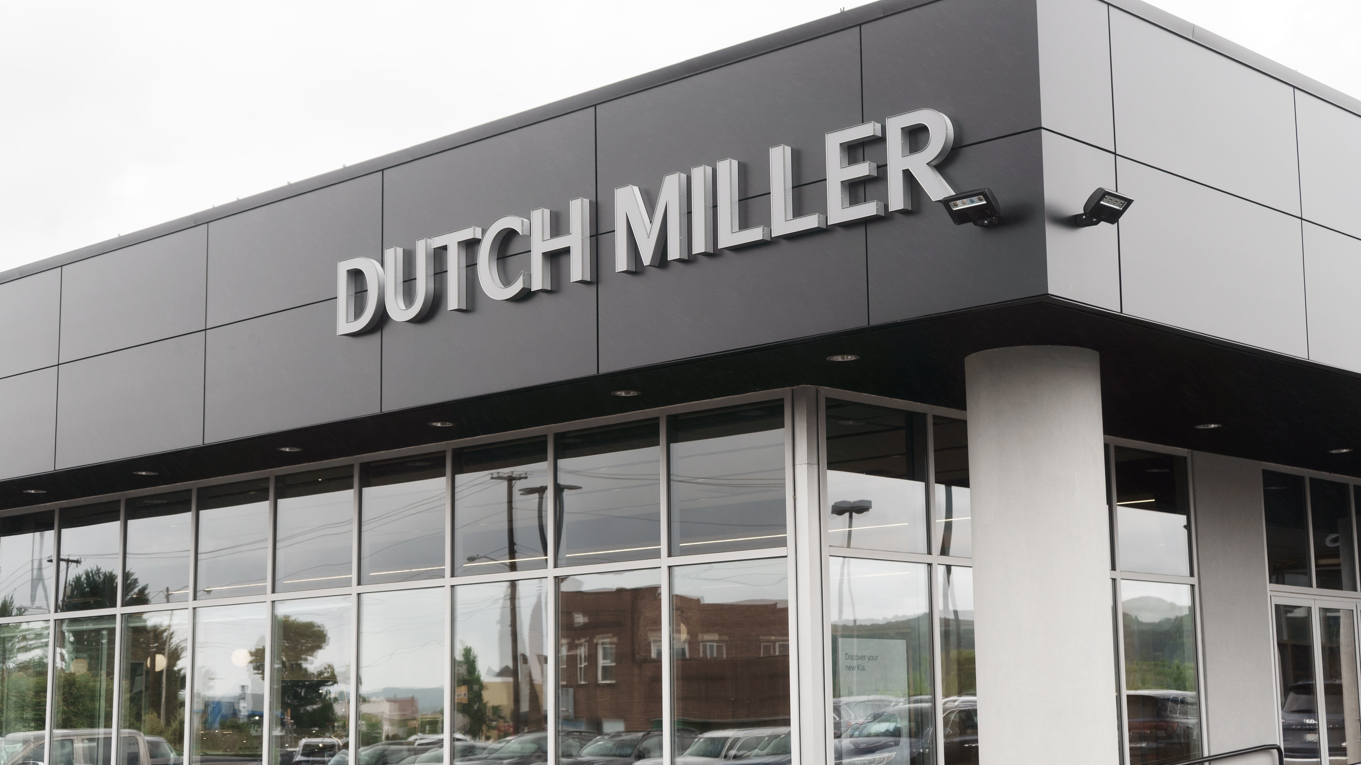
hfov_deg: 37.8
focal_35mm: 55
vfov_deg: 21.8
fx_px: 1985
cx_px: 683
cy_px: 350
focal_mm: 52
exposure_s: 1/125
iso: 125
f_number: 5
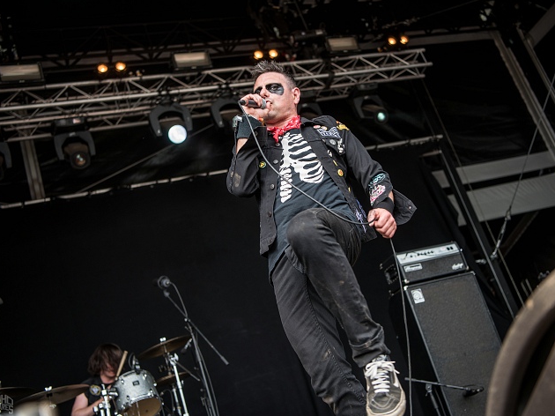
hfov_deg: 42.9
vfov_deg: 32.9
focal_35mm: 44
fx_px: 705
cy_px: 210
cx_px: 305
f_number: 3.2
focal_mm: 40
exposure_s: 1/320
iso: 125
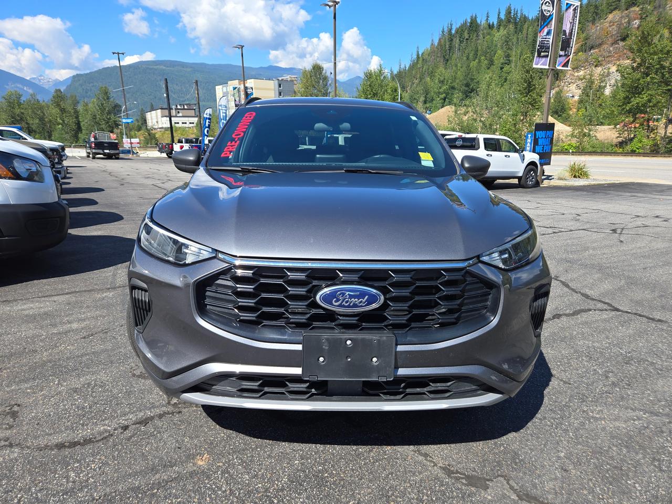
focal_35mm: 23
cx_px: 336
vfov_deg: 58.9
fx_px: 446
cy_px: 252
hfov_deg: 73.9
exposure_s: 1/1163
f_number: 1.8
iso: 25
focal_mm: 5.4
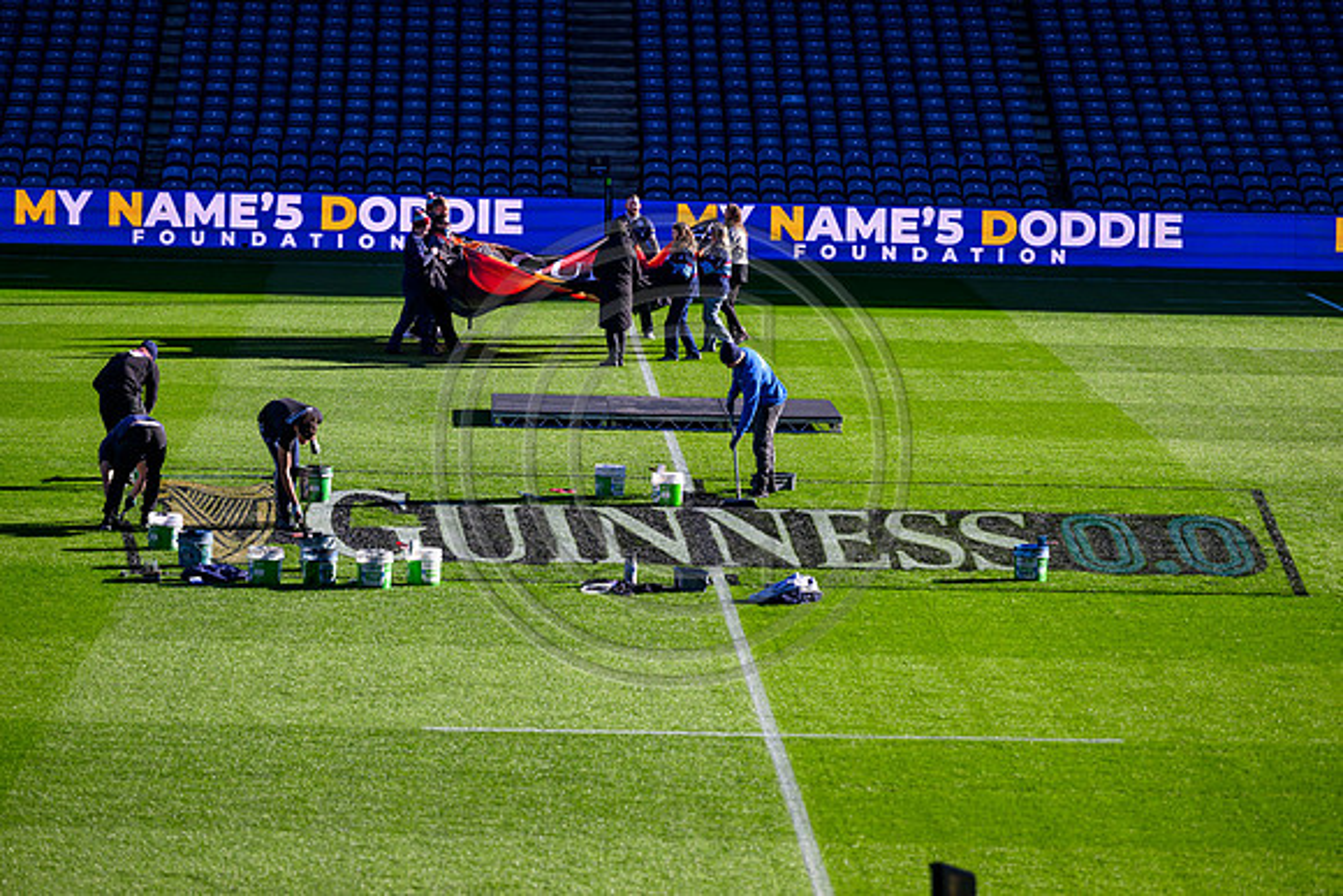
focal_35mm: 180
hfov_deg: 11.4
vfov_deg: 7.6
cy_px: 448
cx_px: 672
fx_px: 6716
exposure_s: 1/3200
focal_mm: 180
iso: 500
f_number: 3.5
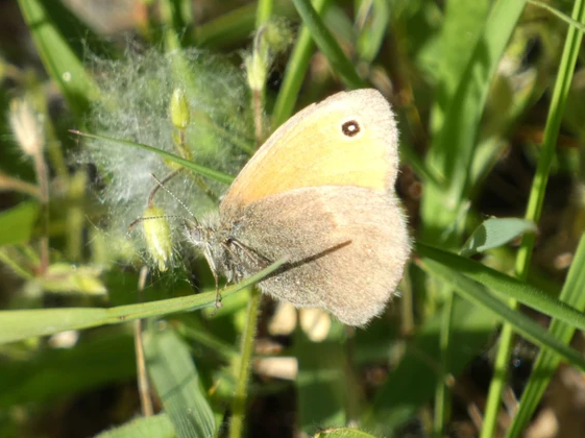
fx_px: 11569
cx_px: 274
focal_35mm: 685
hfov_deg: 2.9
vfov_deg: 2.2
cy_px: 218
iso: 80
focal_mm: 107.6
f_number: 5.6
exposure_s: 1/100
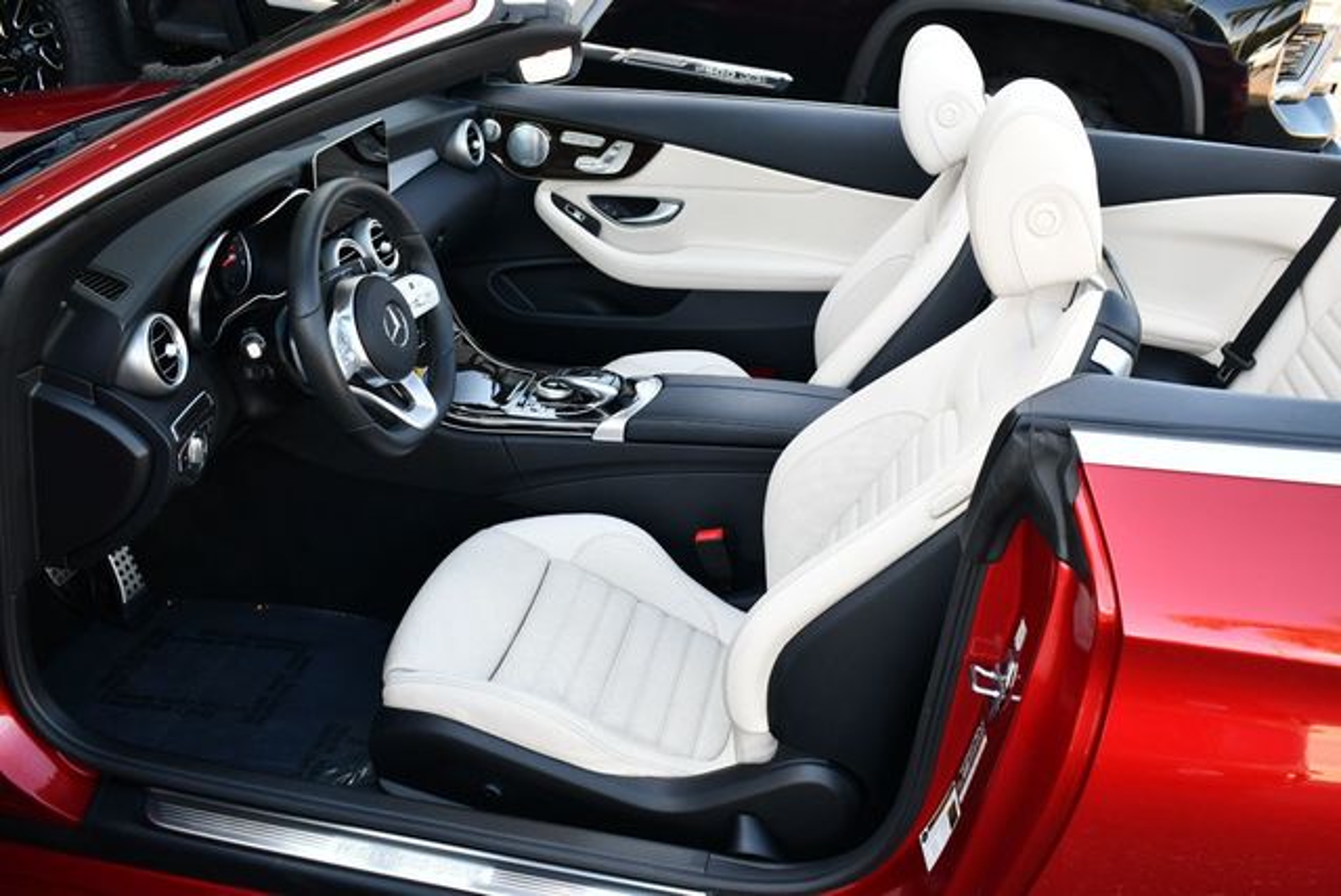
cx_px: 670
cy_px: 448
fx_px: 1342
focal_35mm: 36
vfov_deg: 36.9
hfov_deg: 53.1
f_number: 4
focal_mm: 18
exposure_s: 1/250
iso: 400
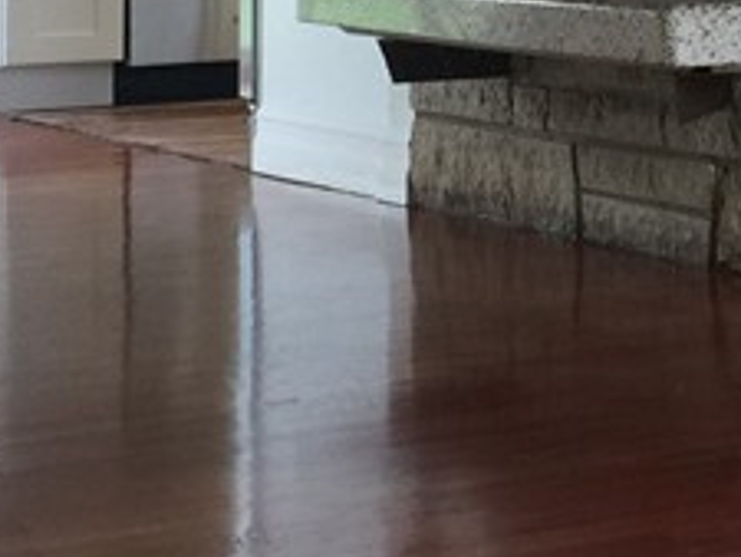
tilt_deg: +2.5
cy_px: -280
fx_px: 2827
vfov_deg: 10.8
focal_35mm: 132
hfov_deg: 14.4
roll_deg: +0.5
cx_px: 899
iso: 32
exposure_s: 1/30
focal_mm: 4.15
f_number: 2.2
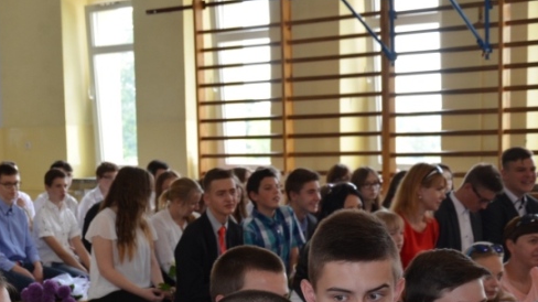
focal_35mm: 83
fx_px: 1184
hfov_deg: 25.0
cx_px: 75
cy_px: 308
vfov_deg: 14.3
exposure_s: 1/125
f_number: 4
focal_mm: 28
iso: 400
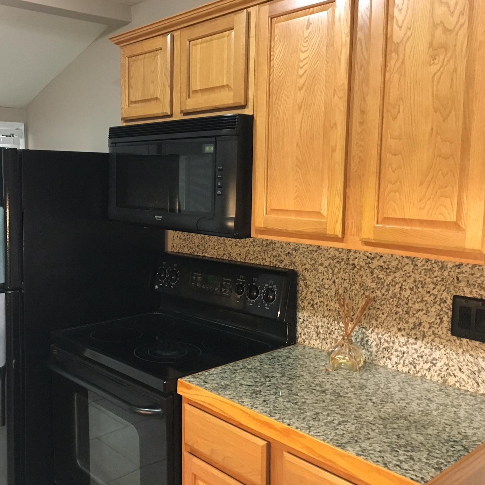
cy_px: 238
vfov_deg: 47.2
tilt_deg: -6.2
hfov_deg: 46.4
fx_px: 555
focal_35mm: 35
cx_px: 159
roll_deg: -0.5
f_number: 2.2
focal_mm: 4.15
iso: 250
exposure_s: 1/15
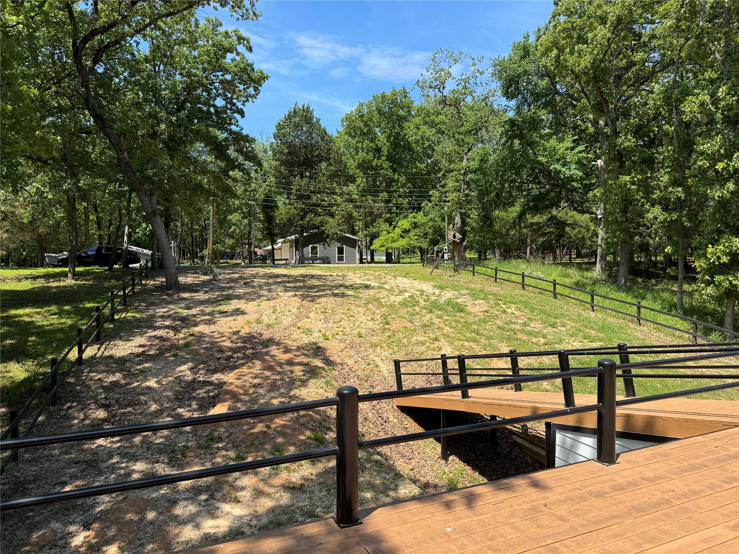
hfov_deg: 71.6
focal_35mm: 24
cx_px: 370
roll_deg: -0.5
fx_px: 512
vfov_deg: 56.8
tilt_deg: -2.5
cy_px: 277
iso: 80
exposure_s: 1/2331
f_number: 1.78
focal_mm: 6.76
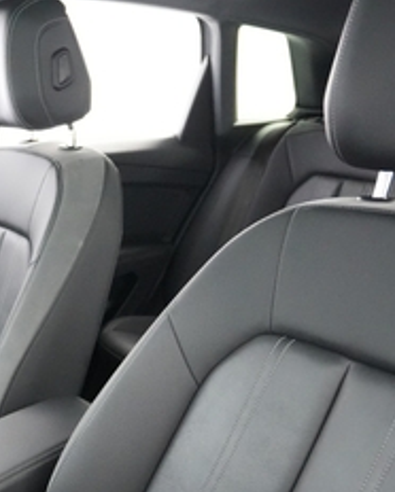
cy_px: 335
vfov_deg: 41.3
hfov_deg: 32.5
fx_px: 642
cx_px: 38
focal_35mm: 44
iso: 12800
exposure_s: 1/50
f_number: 2.8
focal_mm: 17
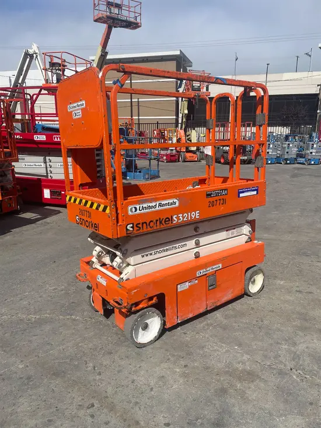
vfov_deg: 67.3
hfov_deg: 53.1
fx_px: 321
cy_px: 214
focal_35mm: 26
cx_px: 160
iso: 32
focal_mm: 4.2
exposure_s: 1/5814
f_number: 1.6
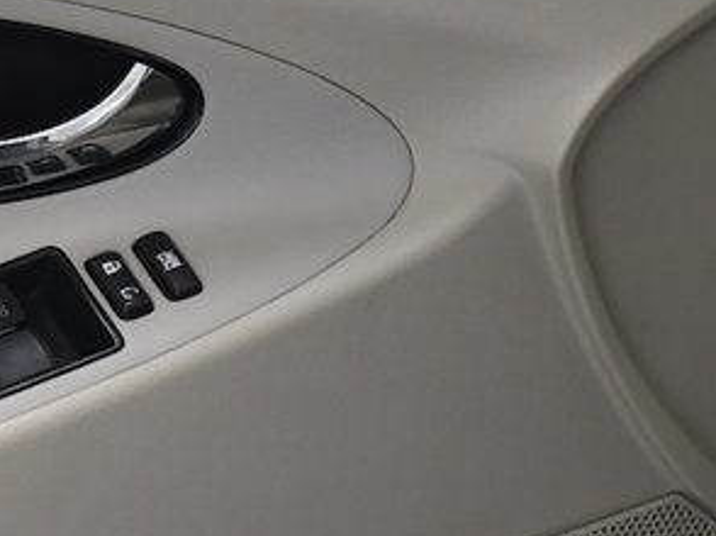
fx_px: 3947
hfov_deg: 9.9
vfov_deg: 7.8
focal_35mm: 191
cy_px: 367
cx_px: -470
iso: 1250
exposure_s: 1/800
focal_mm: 38
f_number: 4.2
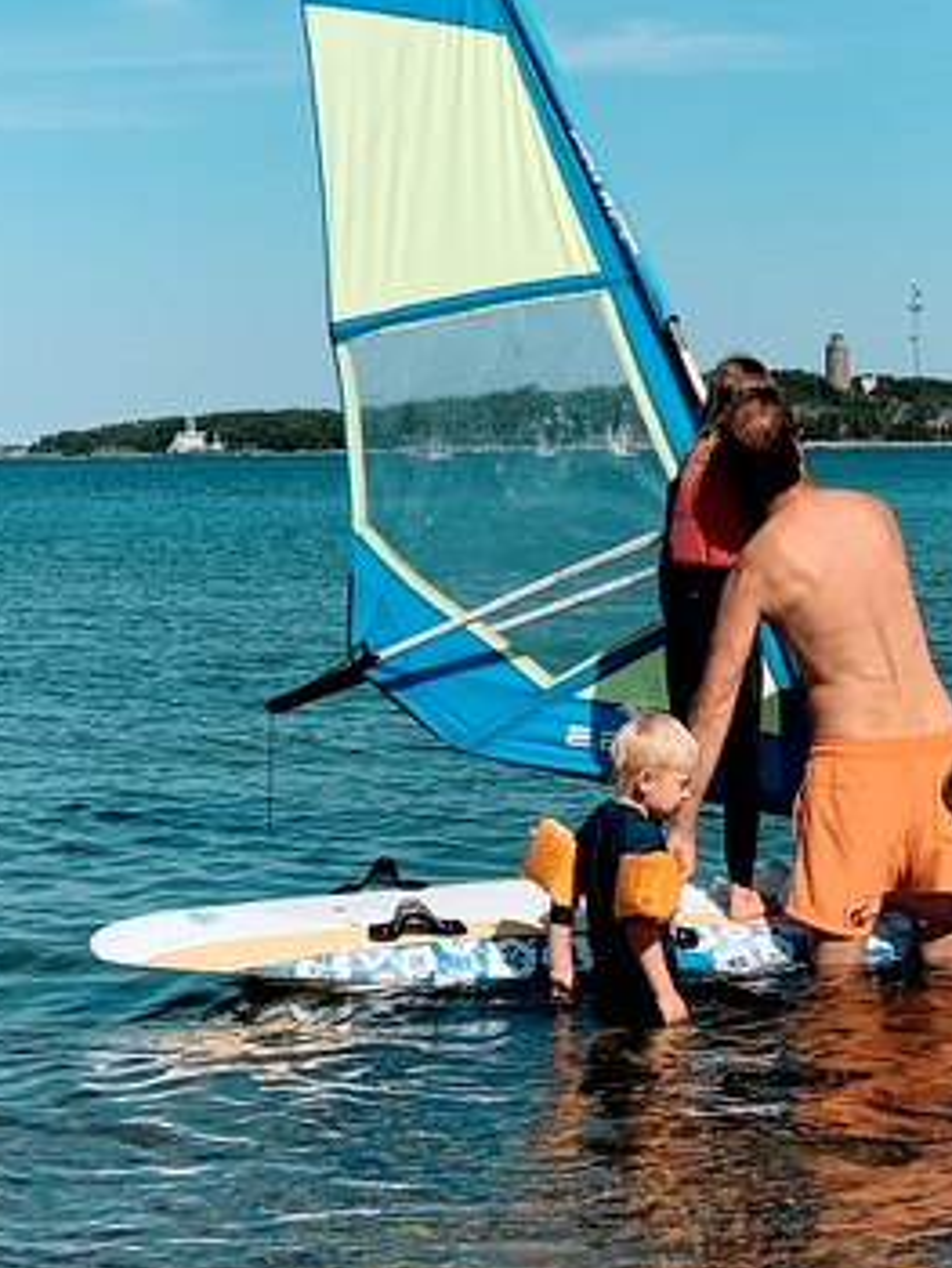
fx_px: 2783
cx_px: 670
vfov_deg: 23.5
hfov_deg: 19.3
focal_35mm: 76
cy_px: -243
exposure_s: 1/3185
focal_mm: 4.25
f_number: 1.8
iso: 25
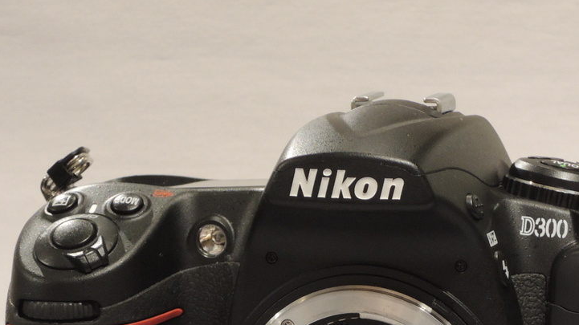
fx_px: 1949
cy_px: 360
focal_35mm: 127
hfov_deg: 16.9
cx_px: 324
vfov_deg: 9.4
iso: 400
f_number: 4.5
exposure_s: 1/80
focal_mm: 12.5
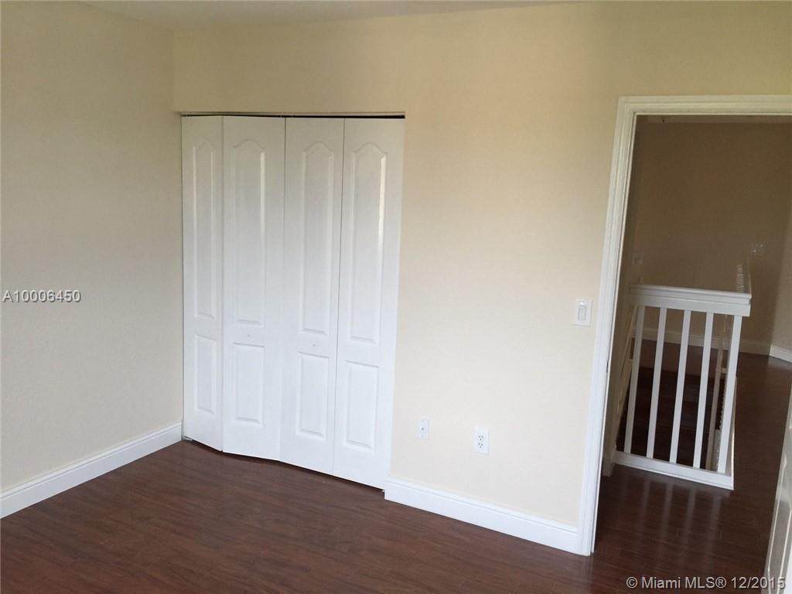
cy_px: 297
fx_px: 664
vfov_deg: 48.2
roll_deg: -3.7
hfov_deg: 61.7
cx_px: 396
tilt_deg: -8.5
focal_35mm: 29
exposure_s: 1/30
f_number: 2.2
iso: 50
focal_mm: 4.15
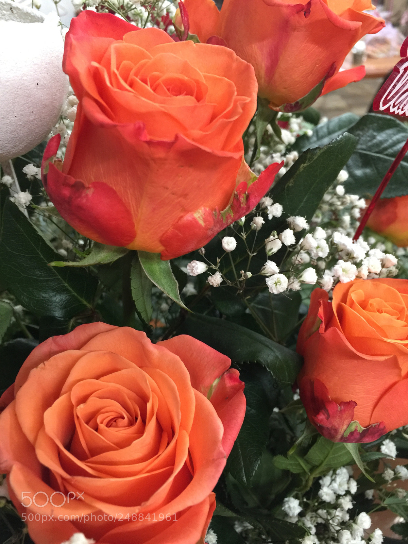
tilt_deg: -36.5
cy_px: 272
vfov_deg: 61.7
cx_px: 204
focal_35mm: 29
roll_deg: +2.3
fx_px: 456
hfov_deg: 48.2
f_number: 2.2
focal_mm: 4.15
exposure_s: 1/10
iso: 100
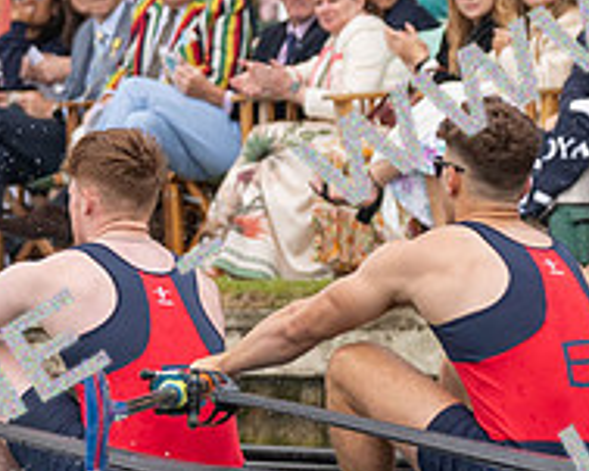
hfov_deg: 2.2
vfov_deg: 1.7
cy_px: 278
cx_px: -19
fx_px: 15576
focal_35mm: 894
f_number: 4
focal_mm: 150
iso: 250
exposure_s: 1/1250
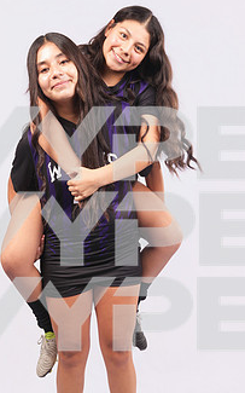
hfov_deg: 26.8
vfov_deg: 41.7
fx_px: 513
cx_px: 101
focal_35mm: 48
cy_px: 230
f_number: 7.1
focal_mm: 34
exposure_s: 1/200
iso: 160
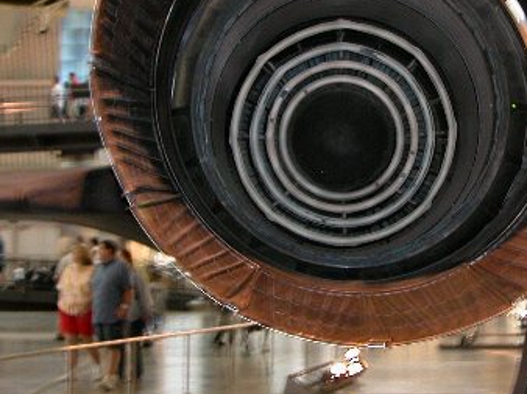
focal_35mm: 109
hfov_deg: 18.0
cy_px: 135
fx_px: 1658
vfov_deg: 13.5
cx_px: 362
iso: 197
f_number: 3
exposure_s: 1/4.2
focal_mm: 11.6
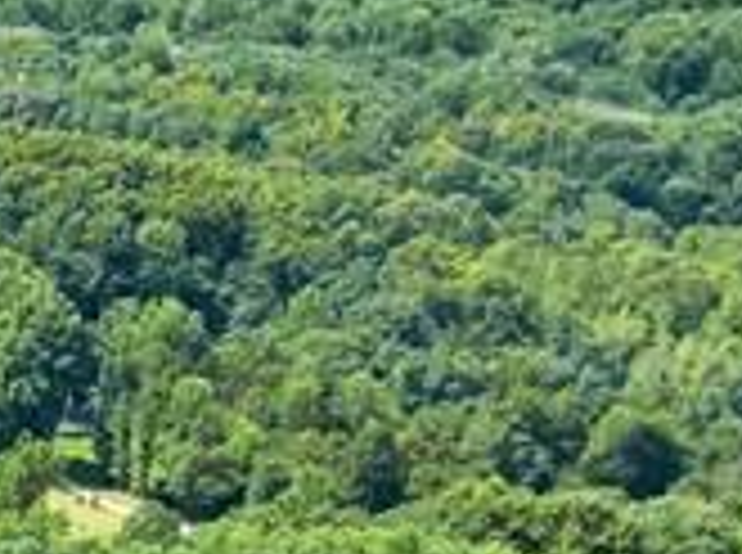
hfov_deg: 10.4
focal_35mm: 149
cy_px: 743
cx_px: -1313
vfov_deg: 9.7
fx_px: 3187
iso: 100
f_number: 2.8
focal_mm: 12.29
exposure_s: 1/50
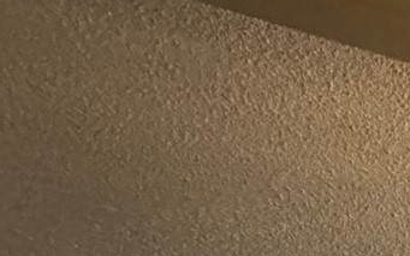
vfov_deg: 11.3
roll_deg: +1.2
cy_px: 683
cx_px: 961
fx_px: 994
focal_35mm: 89
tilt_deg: -5.1
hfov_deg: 15.0
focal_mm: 2.22
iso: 800
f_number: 2.2
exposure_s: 1/60
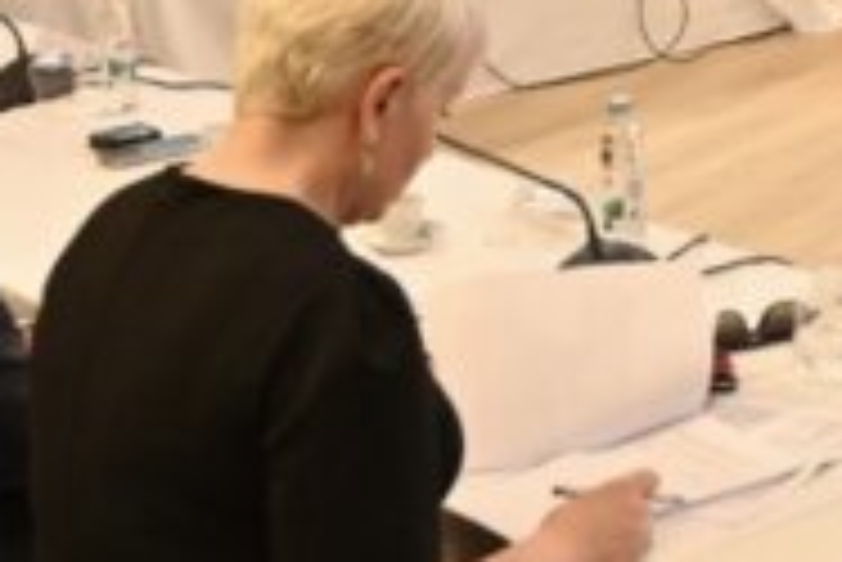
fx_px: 2177
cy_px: -52
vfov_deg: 14.4
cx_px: 1225
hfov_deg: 19.4
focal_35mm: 93
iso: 1600
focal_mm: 17
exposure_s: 1/200
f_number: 3.5
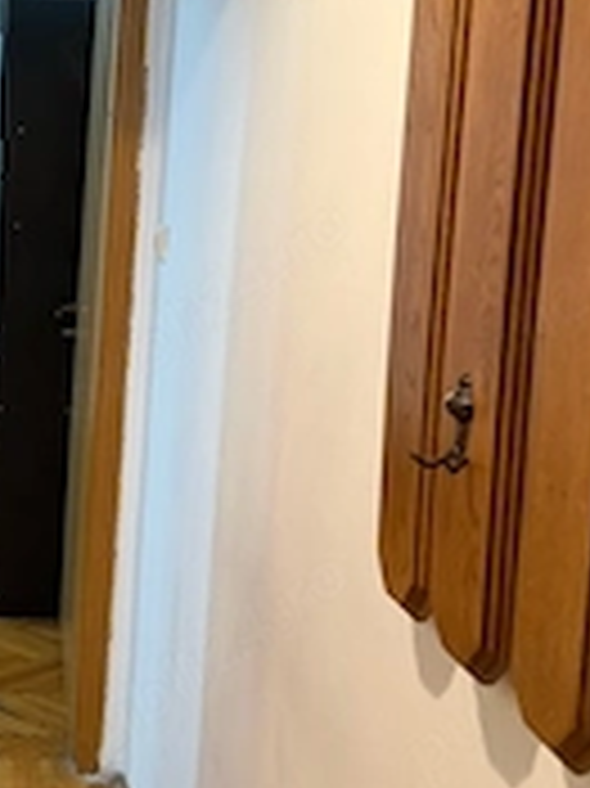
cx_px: -59
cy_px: 369
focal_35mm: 55
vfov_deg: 34.9
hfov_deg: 24.7
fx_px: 1251
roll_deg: -2.5
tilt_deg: -7.7
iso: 320
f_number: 1.78
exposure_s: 1/50
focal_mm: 6.76
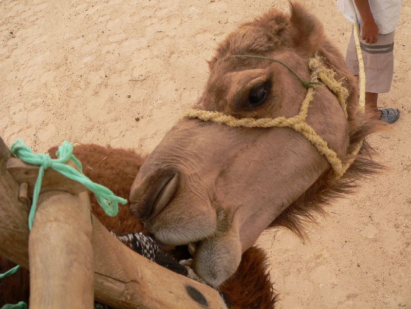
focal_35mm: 36
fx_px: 427
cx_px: 206
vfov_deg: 39.7
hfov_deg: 51.4
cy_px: 154
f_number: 4
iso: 80
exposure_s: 1/500
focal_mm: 6
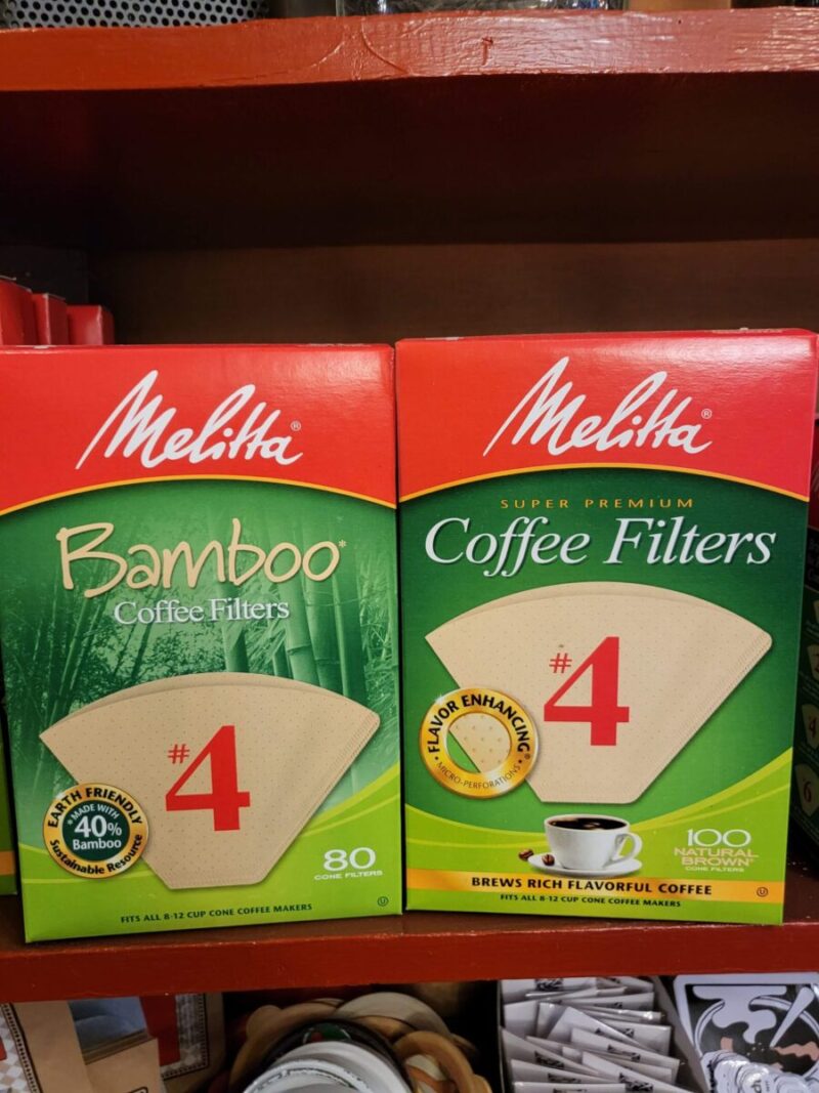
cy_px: 546
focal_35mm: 26
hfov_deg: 53.1
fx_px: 820
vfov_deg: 67.3
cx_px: 410
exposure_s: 1/40
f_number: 1.8
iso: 250
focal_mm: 4.25
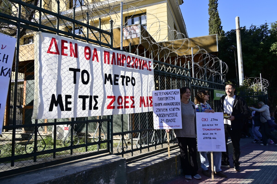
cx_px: 138
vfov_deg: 53.1
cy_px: 92
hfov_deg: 73.8
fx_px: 185
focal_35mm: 24
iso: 250
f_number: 10
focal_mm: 24
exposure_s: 1/250
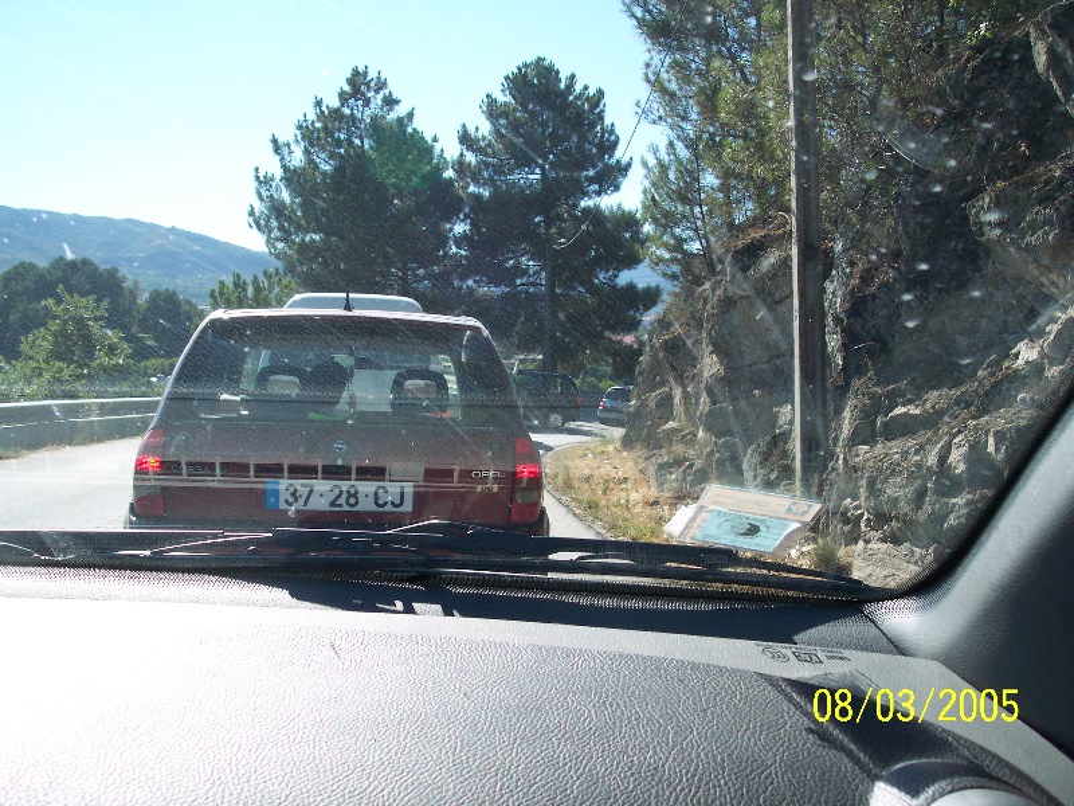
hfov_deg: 49.0
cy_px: 403
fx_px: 1179
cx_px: 537
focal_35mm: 38
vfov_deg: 37.7
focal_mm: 8
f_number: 4.8
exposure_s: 1/350
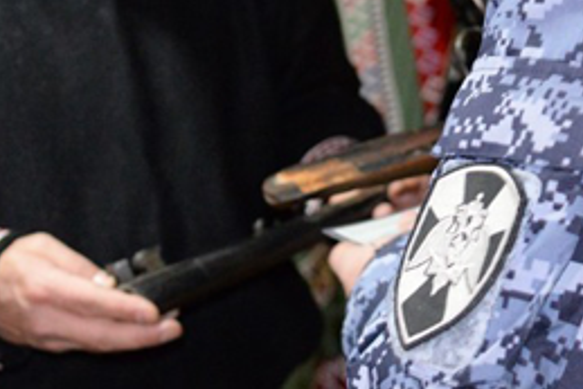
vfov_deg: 10.2
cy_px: 7
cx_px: 433
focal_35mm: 133
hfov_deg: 15.3
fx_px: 2155
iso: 5600
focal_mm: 46
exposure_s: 1/50
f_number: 4
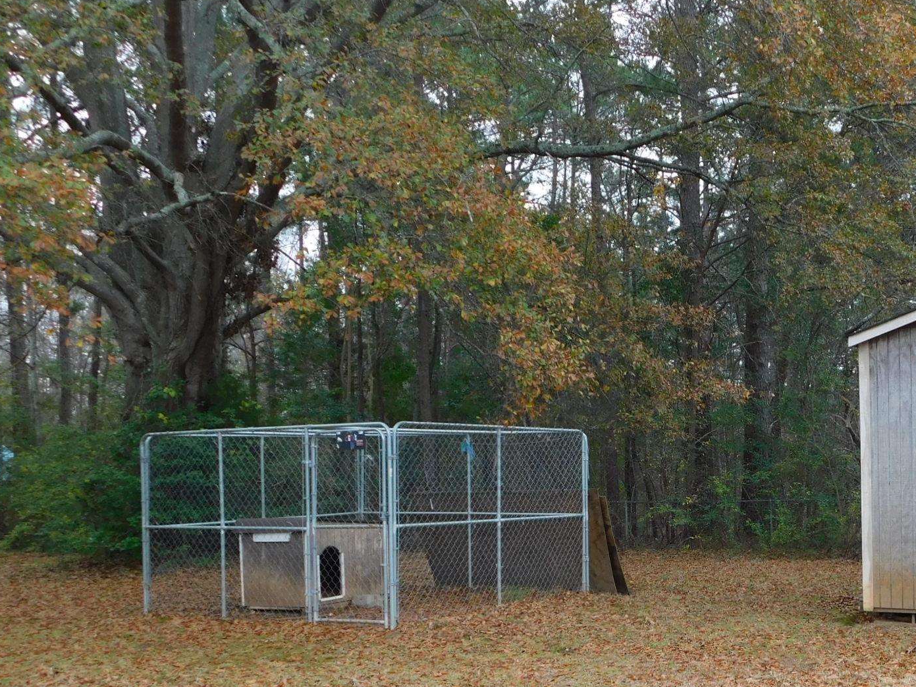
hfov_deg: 37.9
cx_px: 687
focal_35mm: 49
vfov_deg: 29.4
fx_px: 1297
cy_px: 485
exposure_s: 1/100
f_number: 3.2
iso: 125
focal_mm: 5.3
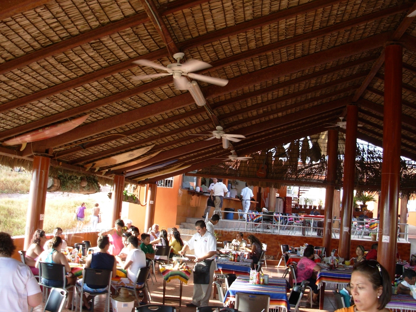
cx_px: 208
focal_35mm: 38
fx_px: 457
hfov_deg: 49.0
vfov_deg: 37.7
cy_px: 156
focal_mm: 6.3
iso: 50
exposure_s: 1/80.6
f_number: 2.9
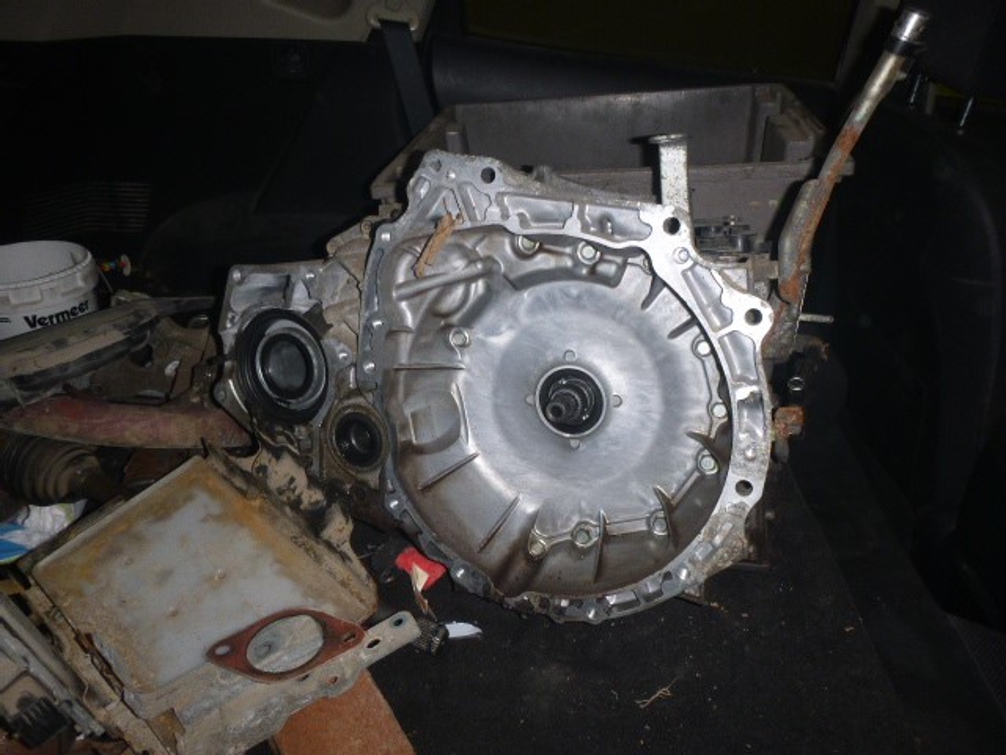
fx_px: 727
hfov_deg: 69.4
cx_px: 503
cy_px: 378
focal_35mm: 25
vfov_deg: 54.9
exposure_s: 1/60
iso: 100
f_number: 3.9
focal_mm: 4.5
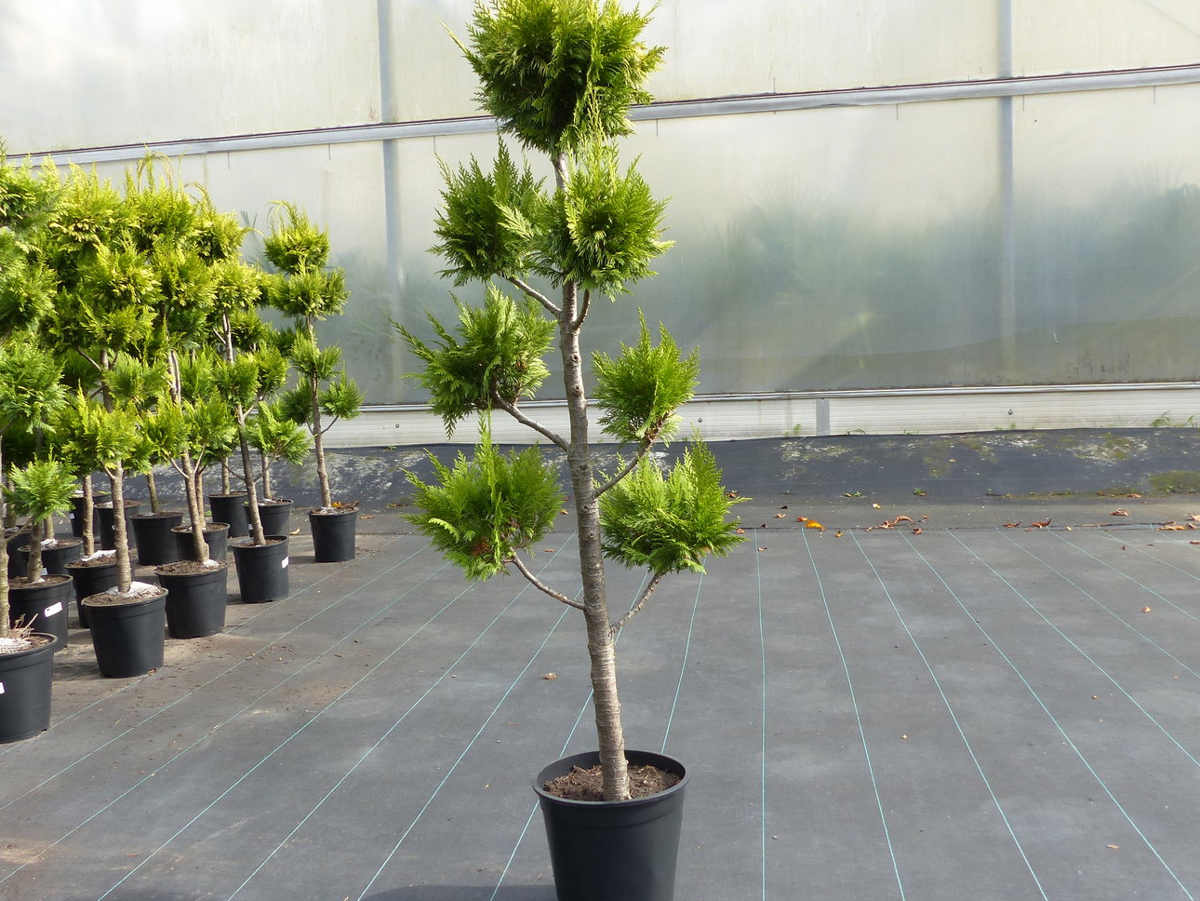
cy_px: 442
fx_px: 1075
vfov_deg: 45.5
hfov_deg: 58.3
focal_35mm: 31
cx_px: 555
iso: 100
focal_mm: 4.5
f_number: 4
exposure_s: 1/200
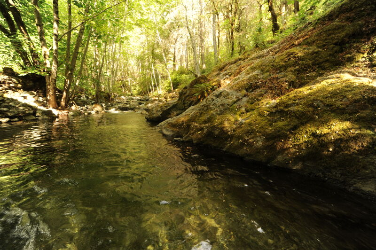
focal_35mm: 14
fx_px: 146
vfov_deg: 81.1
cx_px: 188
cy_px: 125
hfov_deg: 104.3
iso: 250
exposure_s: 1/25
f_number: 6.3
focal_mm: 14
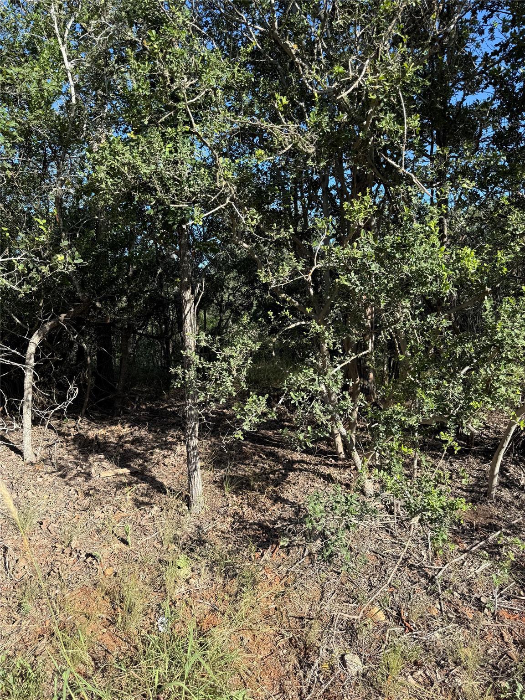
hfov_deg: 56.8
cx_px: 262
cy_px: 350
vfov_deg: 71.6
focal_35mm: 24
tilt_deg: -3.4
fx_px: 485
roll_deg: +0.0
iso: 80
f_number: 1.78
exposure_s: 1/1522
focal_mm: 6.76
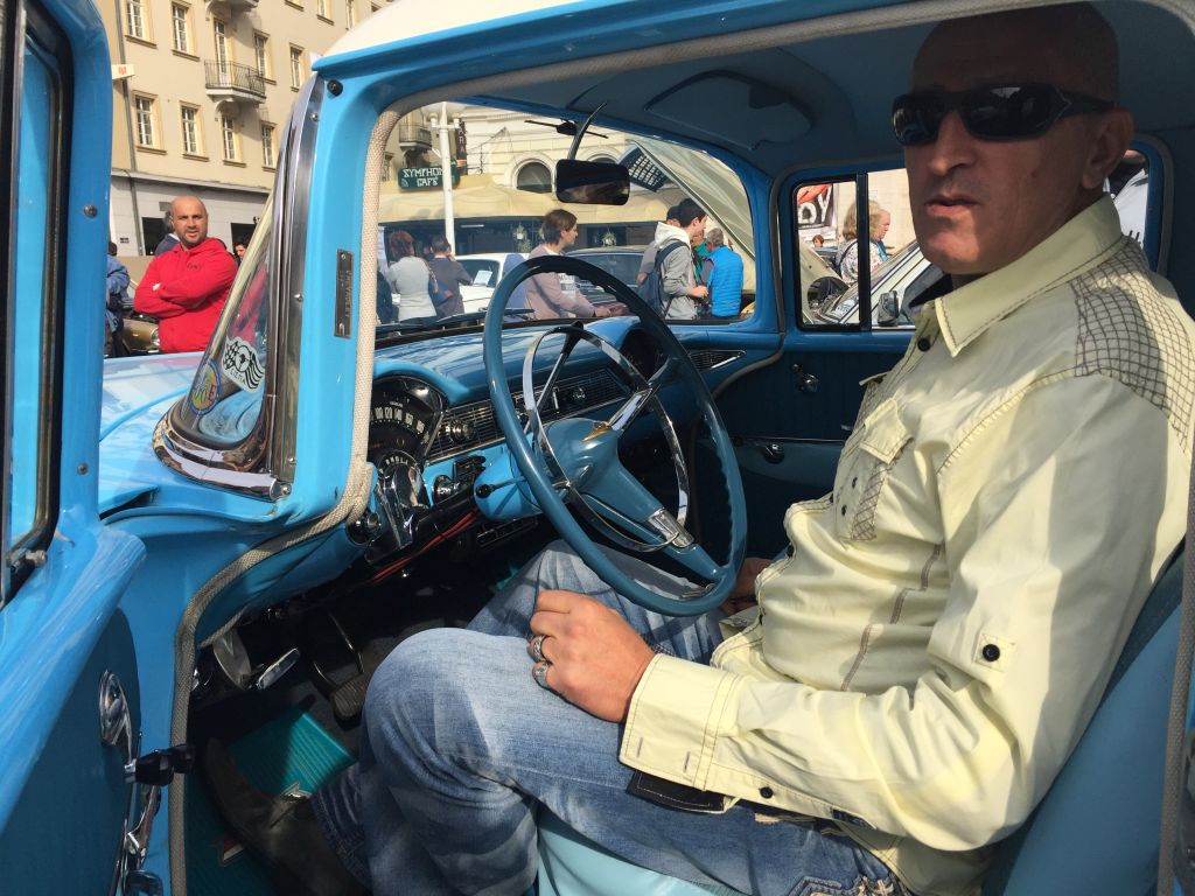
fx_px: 1001
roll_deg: +1.9
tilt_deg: -9.4
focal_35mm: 29
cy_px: 448
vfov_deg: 48.2
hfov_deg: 61.7
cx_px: 598
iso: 32
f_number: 2.2
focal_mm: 4.15
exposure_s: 1/1582
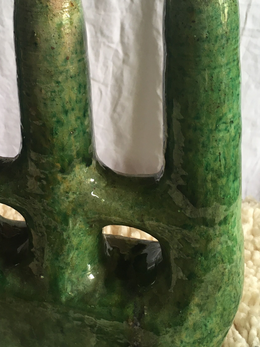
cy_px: 166
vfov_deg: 36.2
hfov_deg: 27.2
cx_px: 73
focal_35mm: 53
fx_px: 531
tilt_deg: -34.3
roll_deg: +5.1
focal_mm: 4.15
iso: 80
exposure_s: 1/33
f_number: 2.2
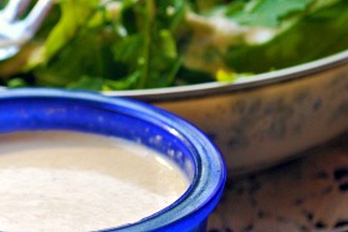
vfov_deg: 7.8
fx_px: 1713
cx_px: 6
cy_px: 69
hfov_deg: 11.5
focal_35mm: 177
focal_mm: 55
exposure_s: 1/60
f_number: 6.3
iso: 200
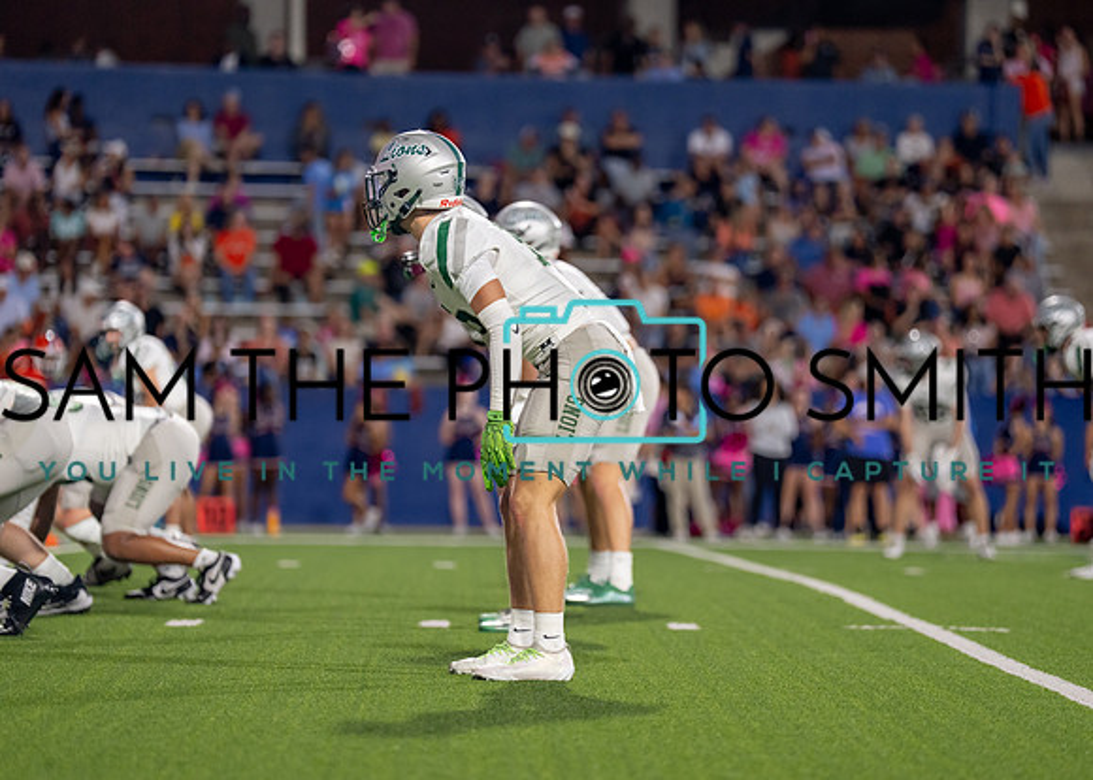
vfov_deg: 7.5
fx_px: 5973
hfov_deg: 10.5
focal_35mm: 192
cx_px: 549
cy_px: 377
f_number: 2.8
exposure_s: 1/1250
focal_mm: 163
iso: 2000
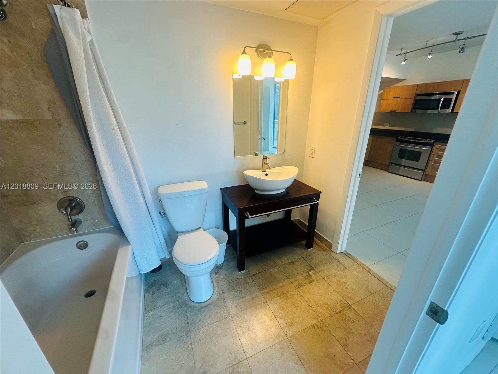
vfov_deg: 85.7
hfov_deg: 102.1
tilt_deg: -21.0
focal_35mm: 14
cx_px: 249
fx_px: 201
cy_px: 187
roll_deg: -0.2
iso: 160
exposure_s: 1/120
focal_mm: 2.22
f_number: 2.2
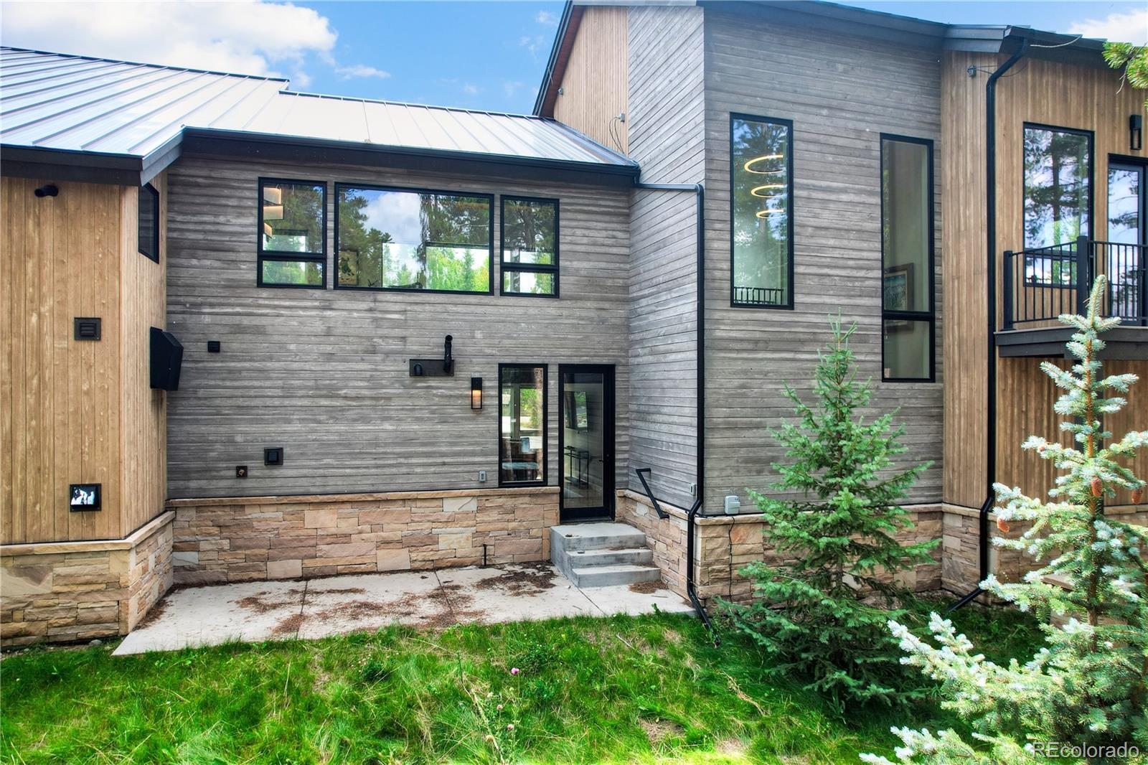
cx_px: 574
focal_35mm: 22
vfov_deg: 57.2
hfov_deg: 78.6
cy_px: 382
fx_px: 701
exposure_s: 1/500
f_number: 2.8
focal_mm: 8.4
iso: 120
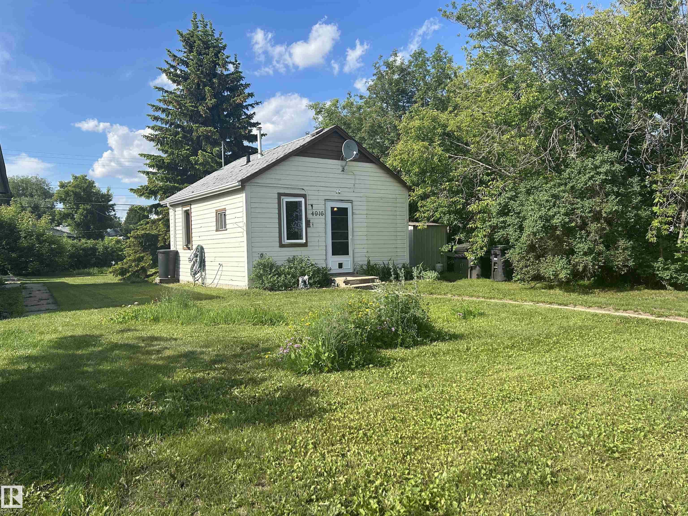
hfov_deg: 67.3
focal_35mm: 26
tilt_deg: -0.9
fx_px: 517
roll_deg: +2.0
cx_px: 344
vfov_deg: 53.1
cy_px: 258
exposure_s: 1/2571
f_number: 1.5
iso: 50
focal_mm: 5.7
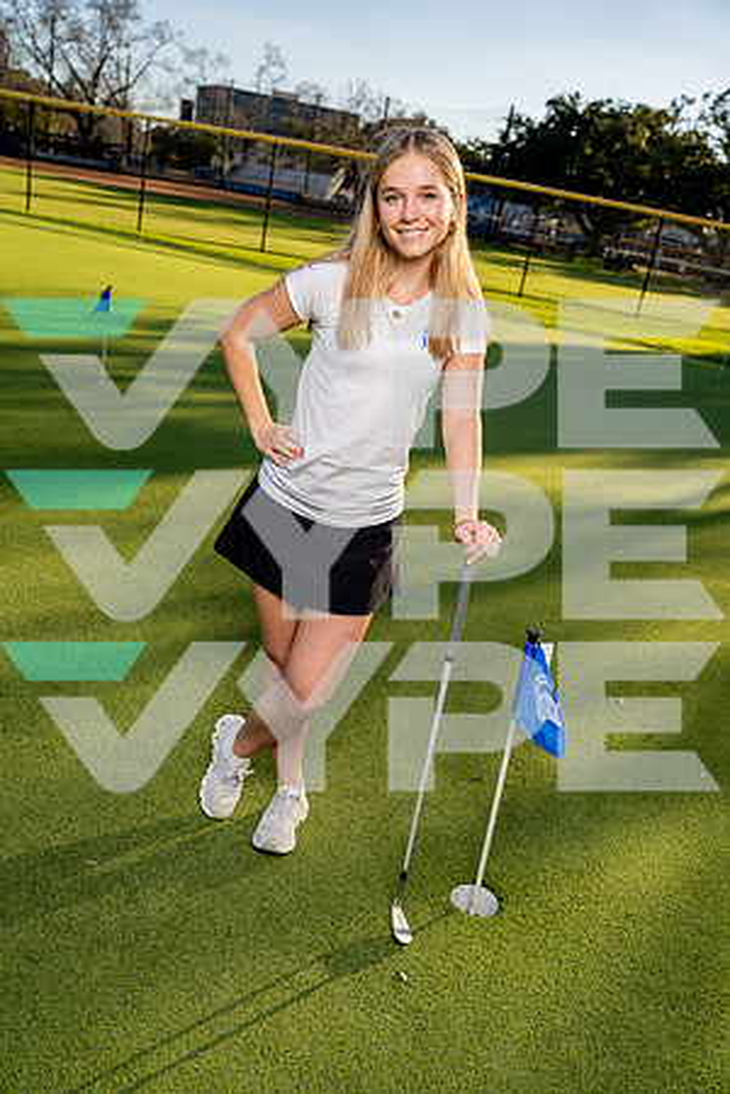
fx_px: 912
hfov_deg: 43.6
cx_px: 365
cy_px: 547
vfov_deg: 61.9
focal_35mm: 30
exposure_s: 1/800
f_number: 4
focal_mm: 30
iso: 100
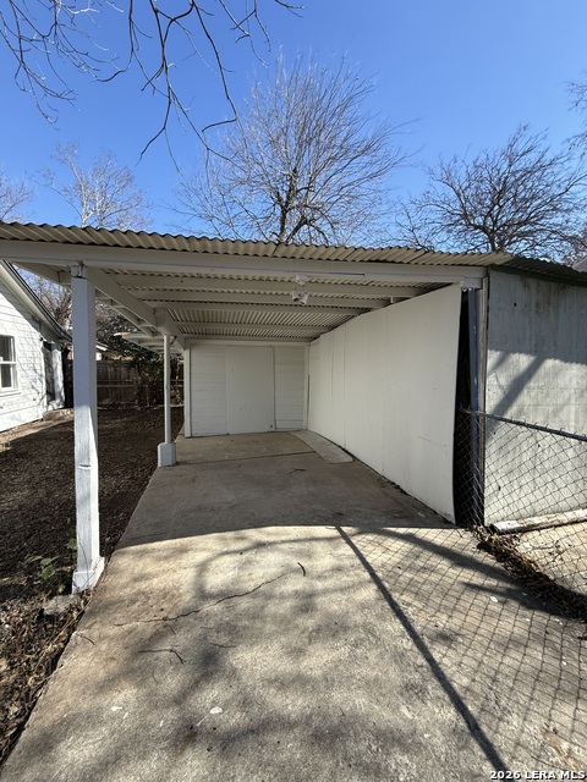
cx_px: 294
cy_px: 391
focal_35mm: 14
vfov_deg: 102.1
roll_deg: -0.7
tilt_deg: -3.7
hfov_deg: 85.7
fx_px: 317
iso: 50
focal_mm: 2.22
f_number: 2.2
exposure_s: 1/864
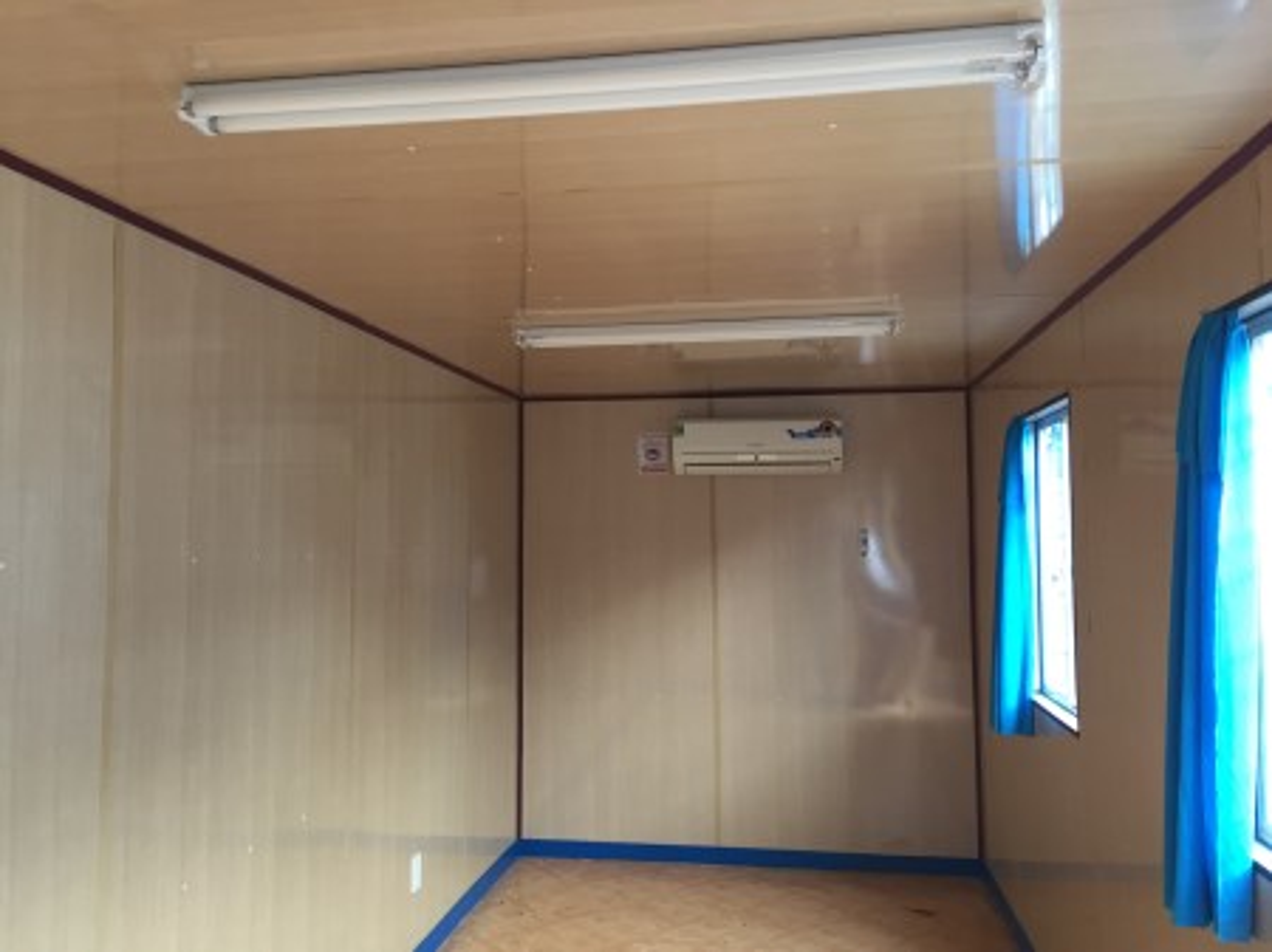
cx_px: 636
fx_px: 1065
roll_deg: -1.4
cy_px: 476
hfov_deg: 61.7
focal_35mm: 29
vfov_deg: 48.2
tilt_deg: +0.8
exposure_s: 1/33
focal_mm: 4.15
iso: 125
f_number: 2.2
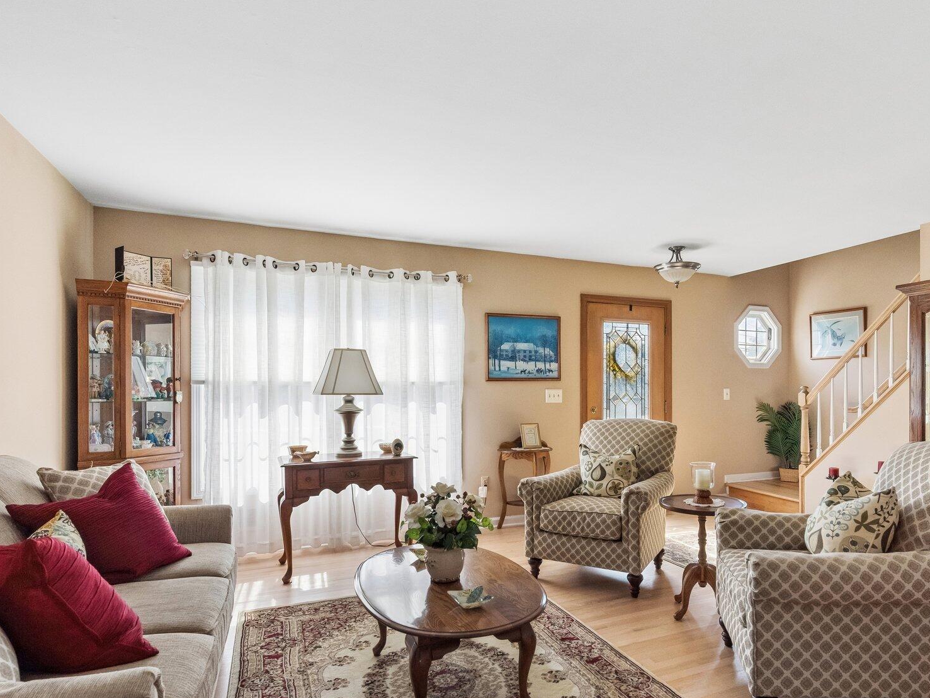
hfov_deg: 81.1
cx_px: 540
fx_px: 537
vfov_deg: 65.8
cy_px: 386
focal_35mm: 20
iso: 1000
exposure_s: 1/640
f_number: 7.1
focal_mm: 15
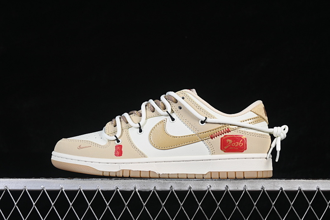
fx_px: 687
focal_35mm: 75
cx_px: 165
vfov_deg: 18.2
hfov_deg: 27.0
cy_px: 110
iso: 160
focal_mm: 50
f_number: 8
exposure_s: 1/80
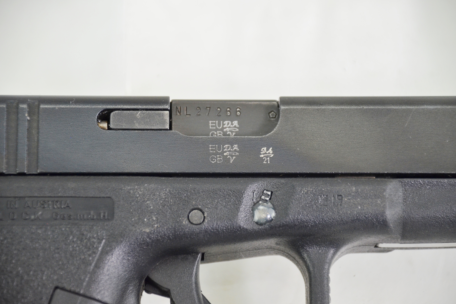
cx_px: 225
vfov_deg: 6.7
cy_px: 151
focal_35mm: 205
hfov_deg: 10.1
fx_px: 2590
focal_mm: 135
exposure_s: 1/250
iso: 800
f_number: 5.6
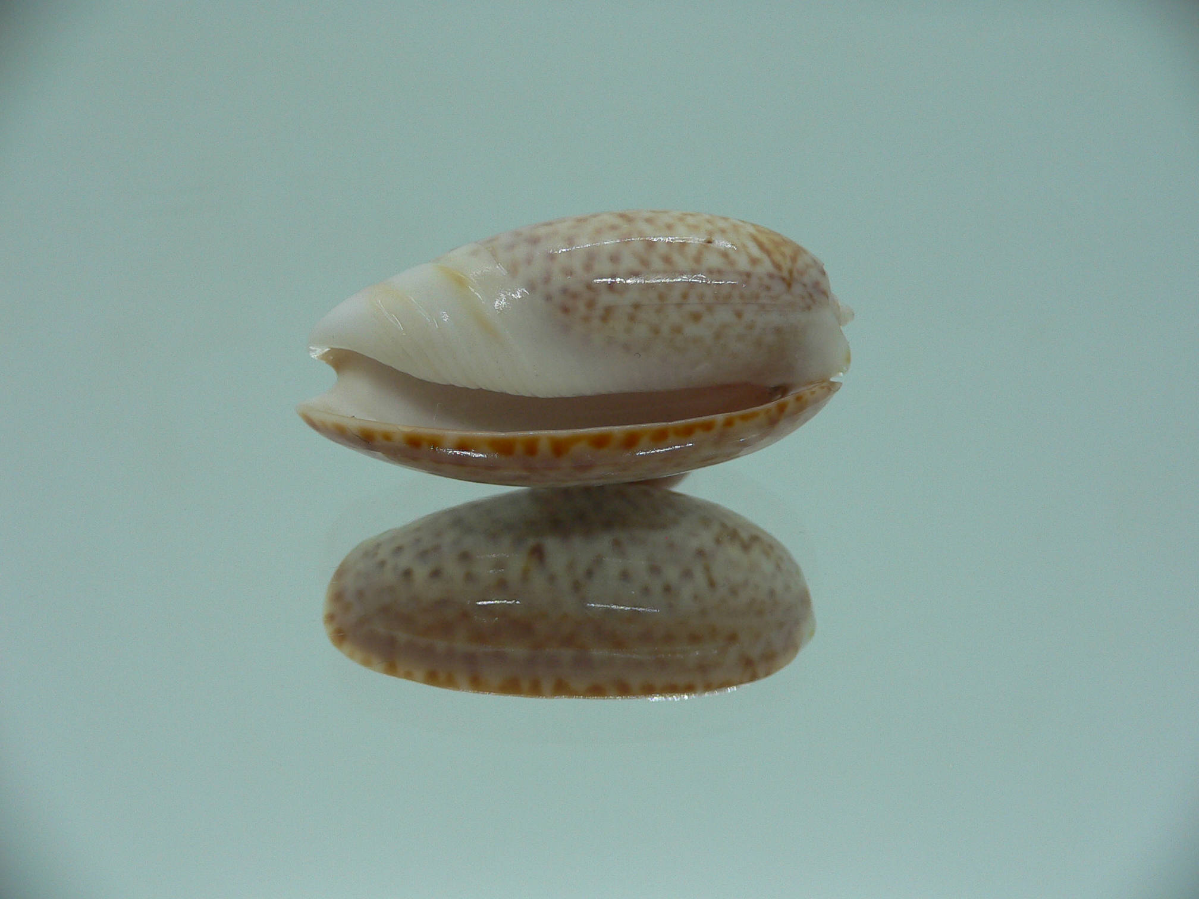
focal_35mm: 35
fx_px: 1212
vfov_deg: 40.7
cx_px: 600
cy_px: 450
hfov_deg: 52.6
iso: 80
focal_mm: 4.6
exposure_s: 1/60
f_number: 2.8
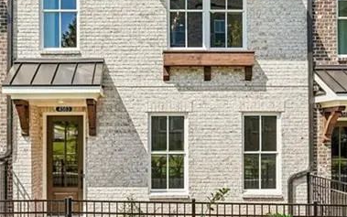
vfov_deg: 29.2
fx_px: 416
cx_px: 136
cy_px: 94
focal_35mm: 44
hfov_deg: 45.0
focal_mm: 16
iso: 800
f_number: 8
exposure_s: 1/2500
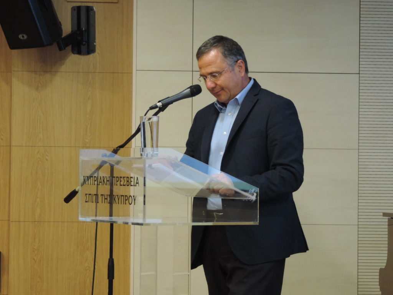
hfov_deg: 14.6
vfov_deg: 11.0
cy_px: 148
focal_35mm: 135
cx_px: 196
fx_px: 1533
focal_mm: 24
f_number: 4.3
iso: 800
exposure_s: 1/25
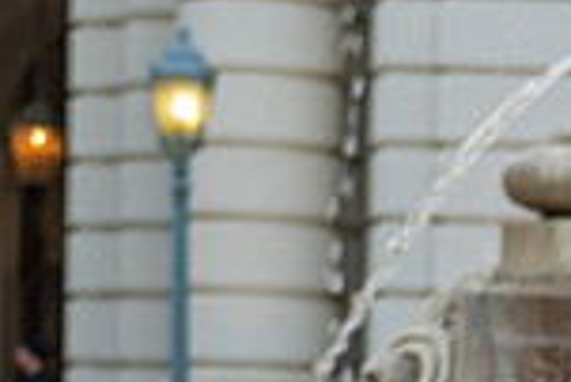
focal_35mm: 253
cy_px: 717
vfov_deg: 5.4
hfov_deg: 7.8
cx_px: 1081
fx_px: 4017
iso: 320
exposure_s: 1/200
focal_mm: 66
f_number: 4.5
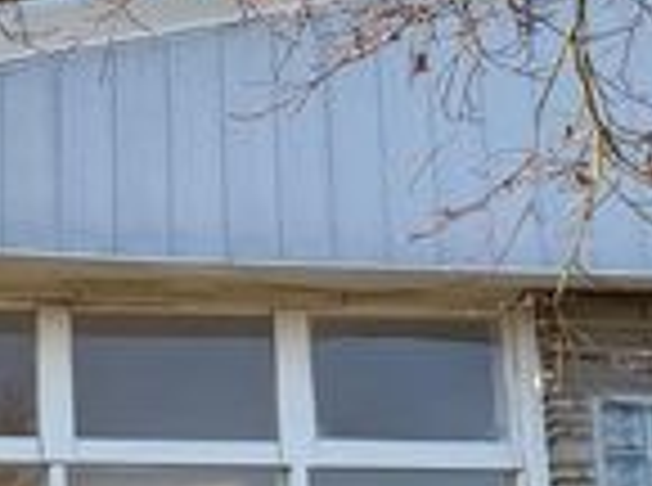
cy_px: 560
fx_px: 1559
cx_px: -297
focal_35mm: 83
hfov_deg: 20.5
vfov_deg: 17.0
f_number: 1.78
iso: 100
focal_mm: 6.76
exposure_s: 1/1689
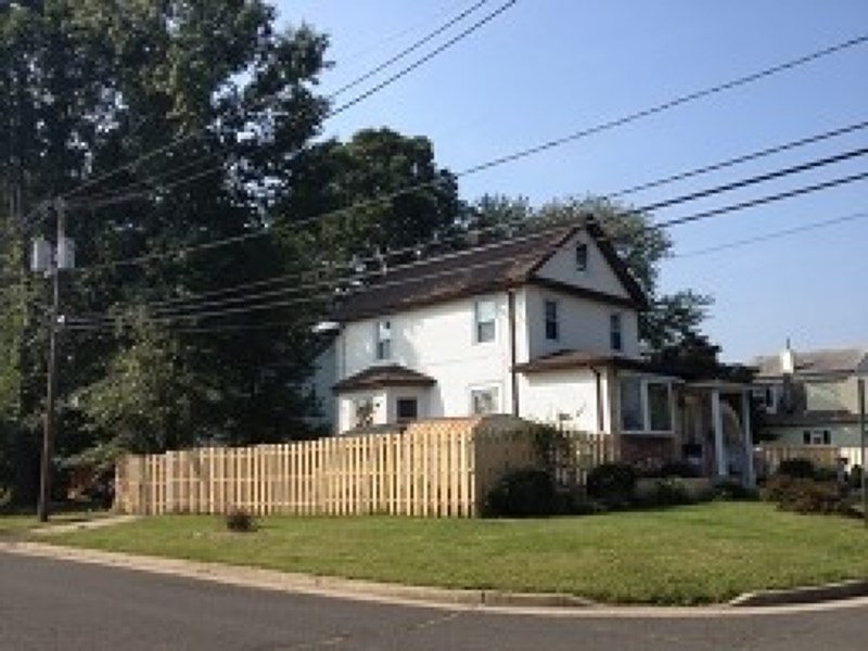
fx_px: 878
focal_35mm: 35
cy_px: 326
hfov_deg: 52.6
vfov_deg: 40.7
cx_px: 434
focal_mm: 4.28
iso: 50
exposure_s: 1/1151
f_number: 2.4
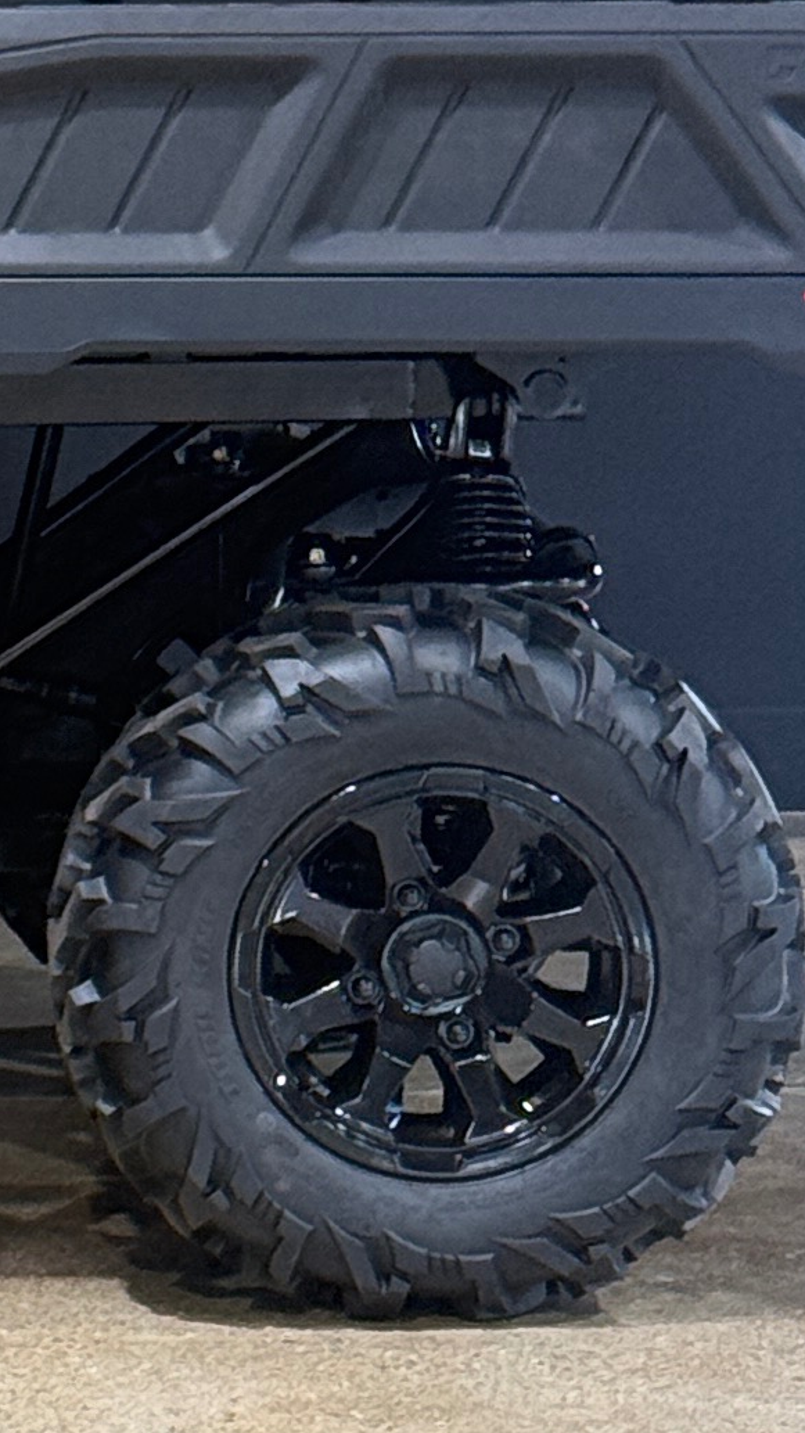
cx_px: -967
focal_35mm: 204
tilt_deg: -5.7
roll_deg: +0.4
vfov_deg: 10.6
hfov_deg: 5.8
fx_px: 7748
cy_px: 471
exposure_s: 1/71
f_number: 1.78
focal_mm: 6.76
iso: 200
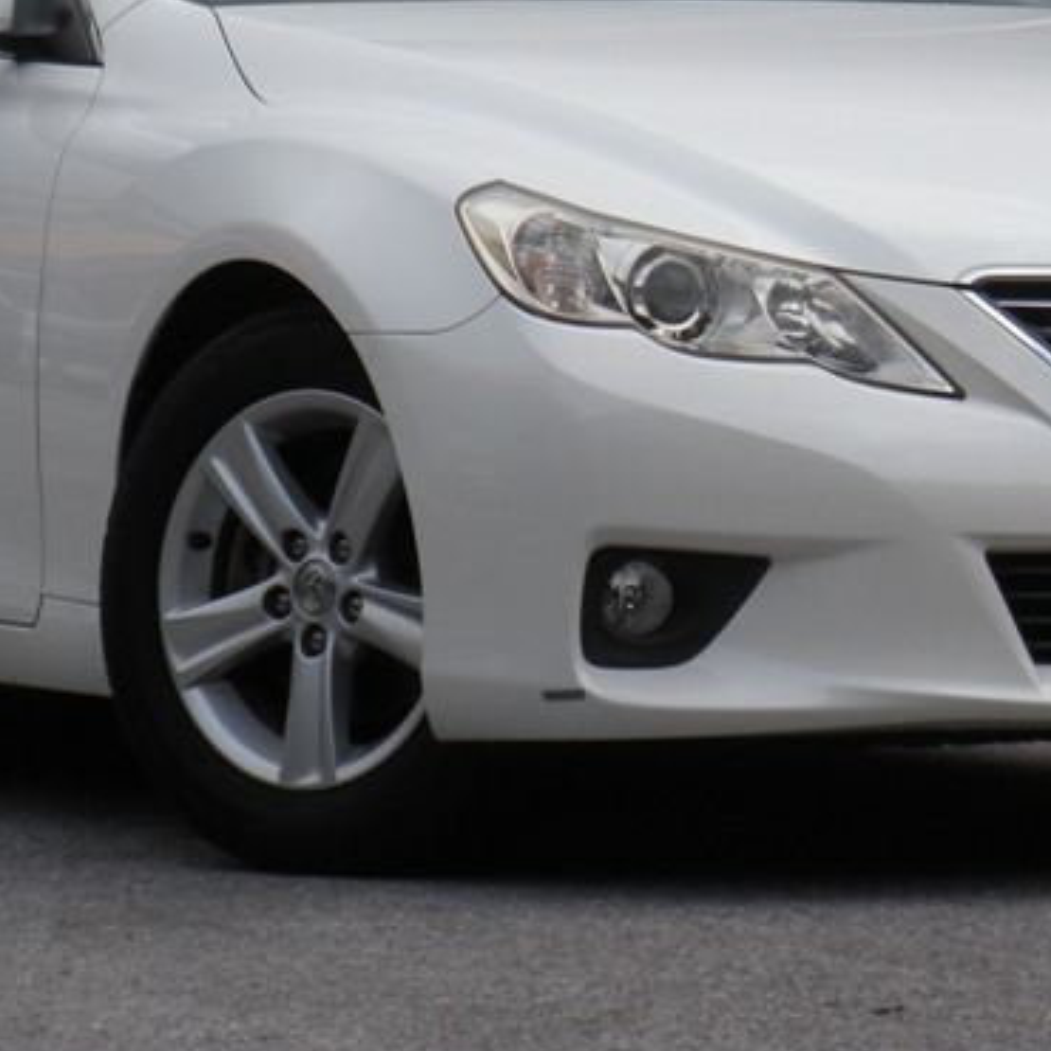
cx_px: 517
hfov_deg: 8.6
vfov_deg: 8.6
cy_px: -6
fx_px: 6973
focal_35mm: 203
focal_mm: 13.9
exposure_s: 1/273
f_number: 4.6
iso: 64
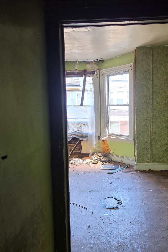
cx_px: 113
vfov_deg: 58.7
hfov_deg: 40.6
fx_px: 224
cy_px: 126
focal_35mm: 32
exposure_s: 1/120
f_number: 1.4
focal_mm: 6.5
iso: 200
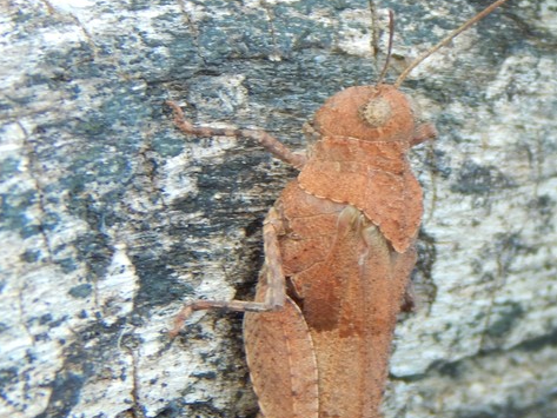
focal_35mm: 373
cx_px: 408
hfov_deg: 5.3
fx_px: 6003
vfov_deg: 4.0
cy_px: 340
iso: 125
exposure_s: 1/40
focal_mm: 37.1
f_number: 5.4
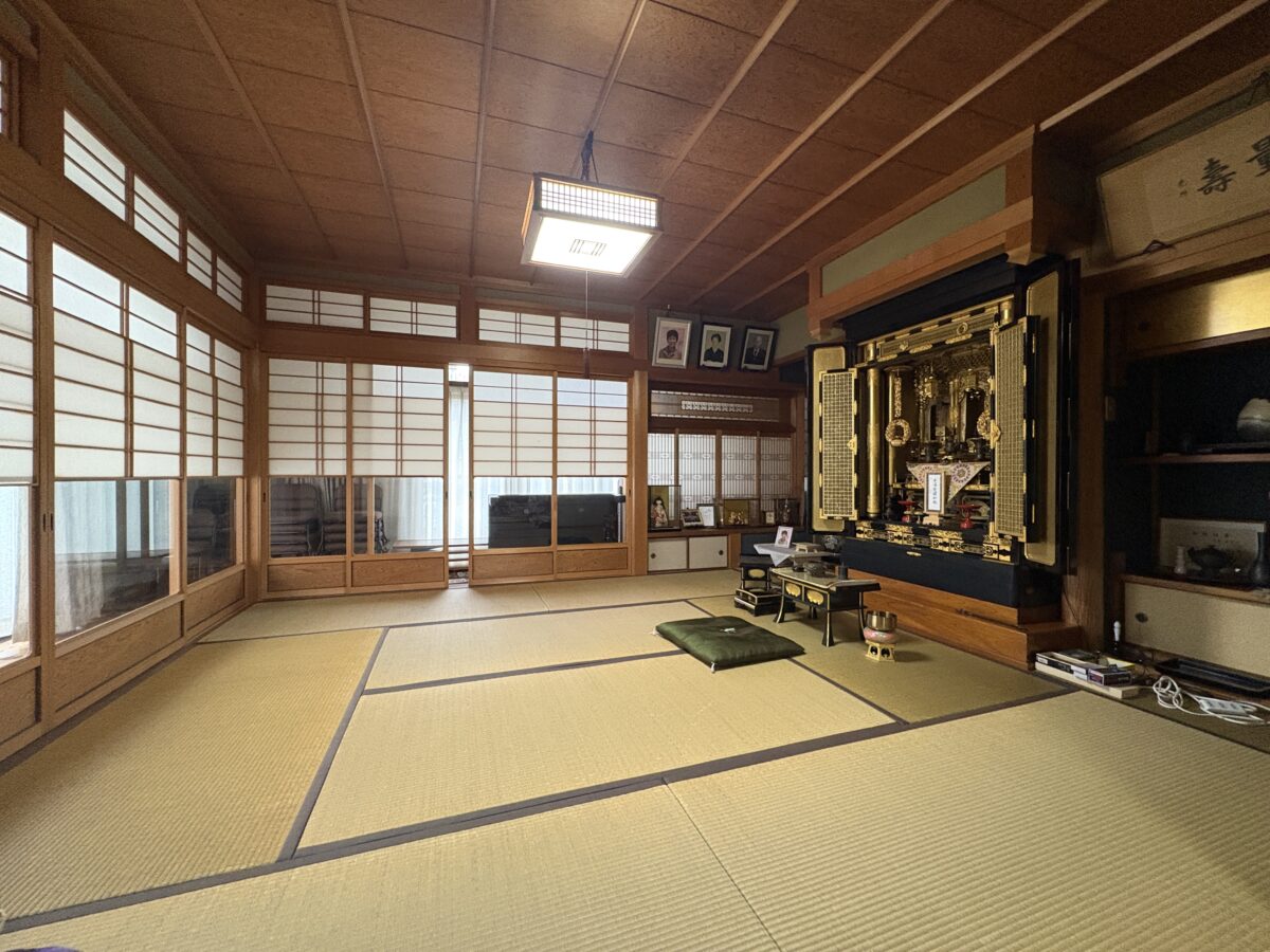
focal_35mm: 14
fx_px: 514
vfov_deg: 85.7
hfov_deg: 102.1
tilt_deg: +0.0
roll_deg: -0.2
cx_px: 635
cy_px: 476
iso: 640
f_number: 2.2
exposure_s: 1/60
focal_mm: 2.22
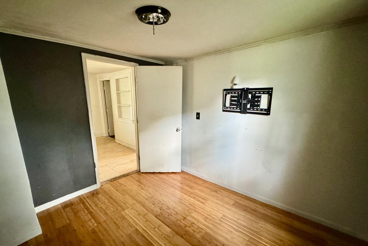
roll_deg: +1.6
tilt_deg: -13.5
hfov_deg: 96.6
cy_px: 134
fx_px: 164
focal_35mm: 16
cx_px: 175
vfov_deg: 73.6
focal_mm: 2.22
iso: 1250
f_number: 2.2
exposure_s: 1/60
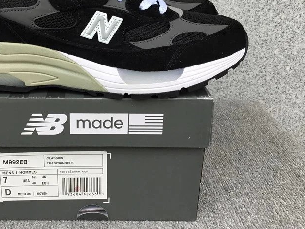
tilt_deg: -20.0
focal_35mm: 45
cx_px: 93
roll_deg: -0.8
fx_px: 396
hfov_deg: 41.3
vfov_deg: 31.9
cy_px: 77
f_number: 2.4
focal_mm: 3.3
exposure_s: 1/100
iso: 25
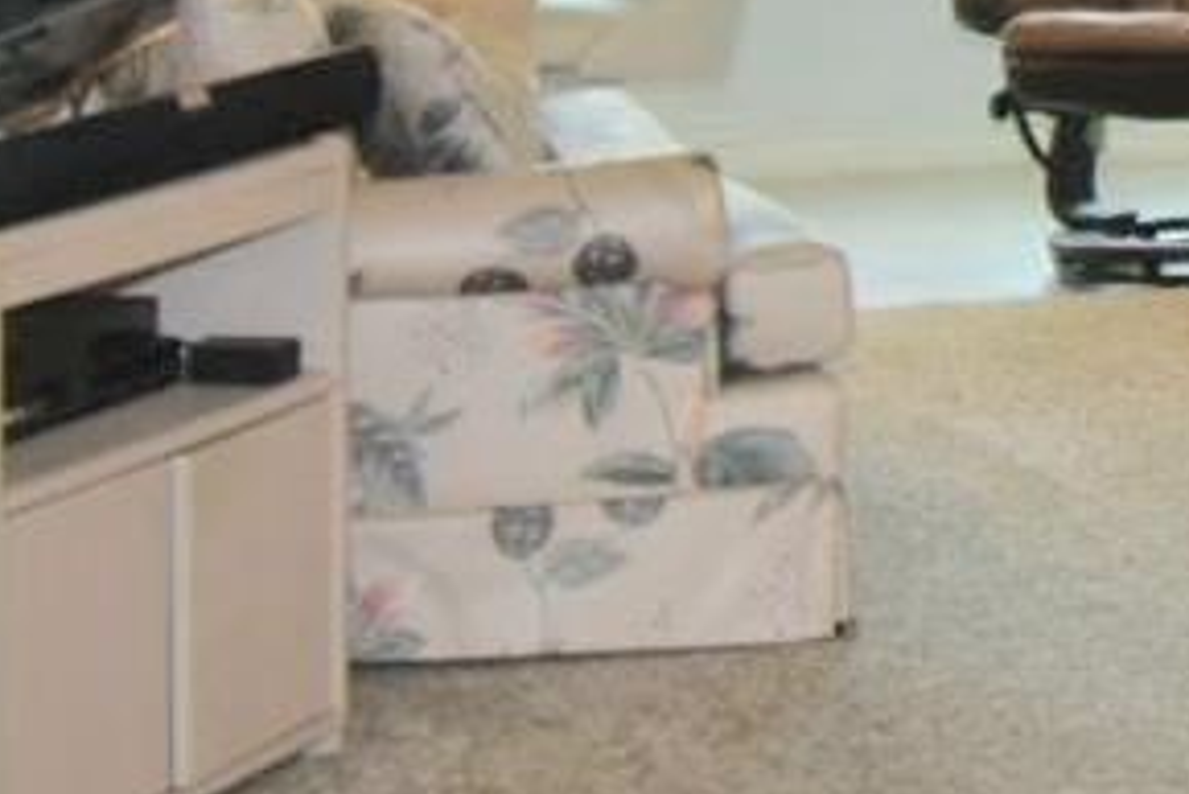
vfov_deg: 8.1
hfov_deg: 11.1
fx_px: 5485
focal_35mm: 166
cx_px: 2469
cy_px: -329
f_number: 5.6
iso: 400
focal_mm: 20
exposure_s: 1/60.2
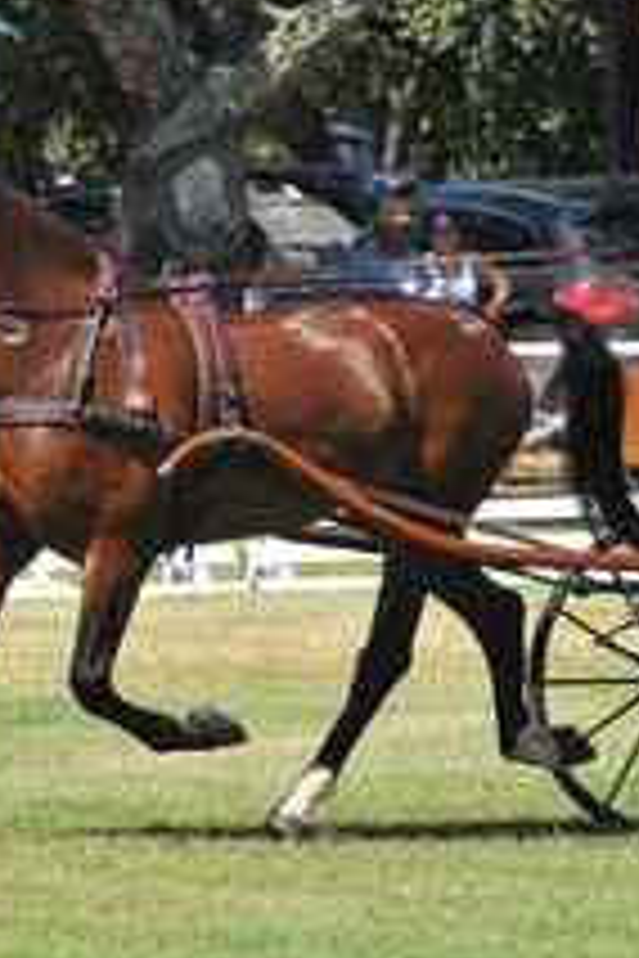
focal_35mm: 474
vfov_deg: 4.3
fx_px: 12619
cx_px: 450
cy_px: 349
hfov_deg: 2.9
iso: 250
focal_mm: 150
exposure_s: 1/640
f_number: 5
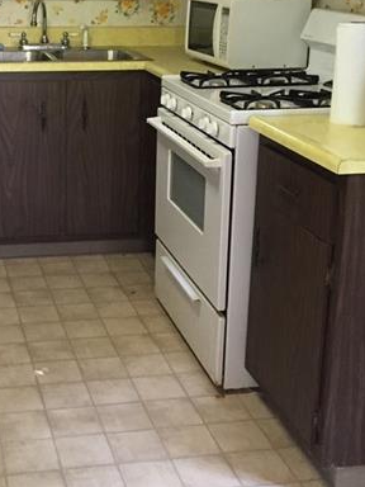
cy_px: 165
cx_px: 67
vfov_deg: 33.0
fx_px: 815
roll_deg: -0.7
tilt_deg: -14.8
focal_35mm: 58
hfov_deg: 24.8
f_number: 2.2
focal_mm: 4.15
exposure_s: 1/30
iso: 250
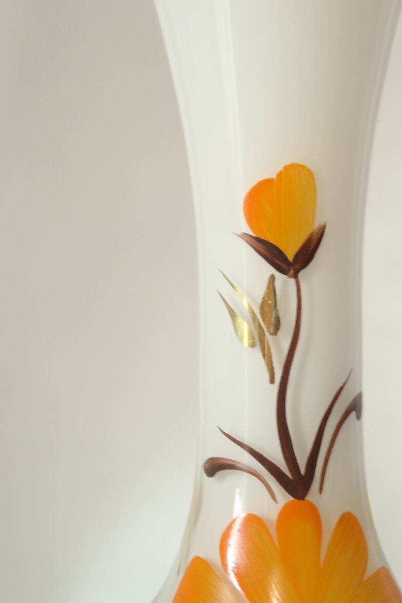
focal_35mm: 102
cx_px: 283
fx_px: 1709
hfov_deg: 13.4
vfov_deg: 19.9
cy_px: 181
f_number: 5.6
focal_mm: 45
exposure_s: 1/30
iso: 800
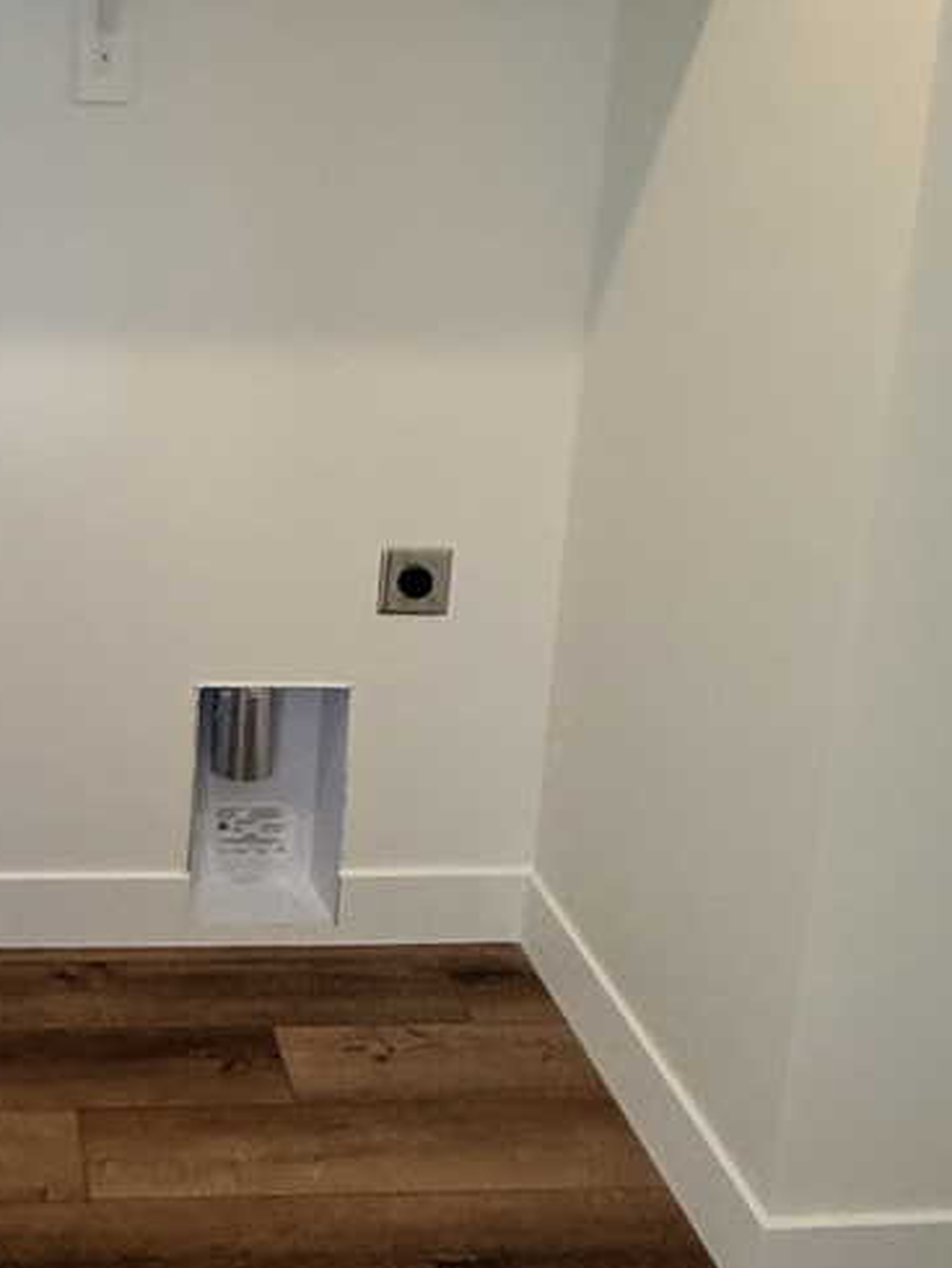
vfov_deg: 42.1
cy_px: 373
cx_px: 44
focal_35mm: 44
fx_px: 1613
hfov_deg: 30.9
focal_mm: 2.22
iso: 200
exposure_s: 1/120
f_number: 2.2
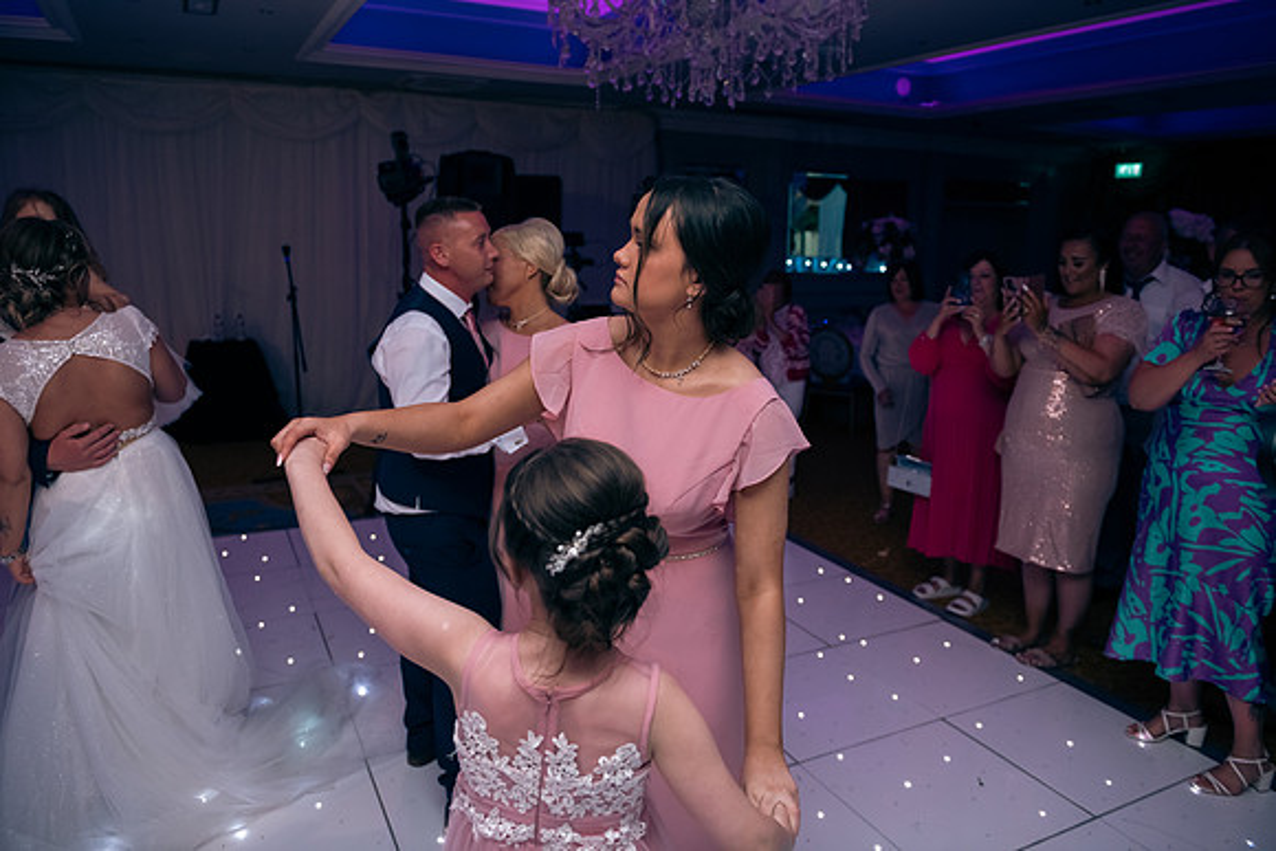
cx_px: 638
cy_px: 426
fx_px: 922
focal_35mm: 26
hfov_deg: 69.4
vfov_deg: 49.6
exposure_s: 1/160
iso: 800
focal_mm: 26
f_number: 3.5
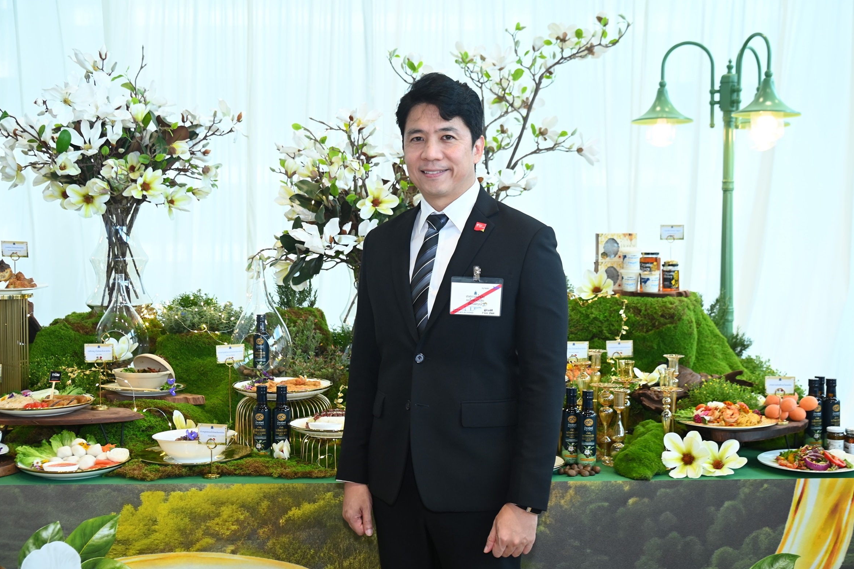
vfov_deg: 32.6
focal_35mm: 41
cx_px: 434
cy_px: 283
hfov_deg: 47.4
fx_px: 973
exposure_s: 1/80
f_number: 4
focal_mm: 40
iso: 500
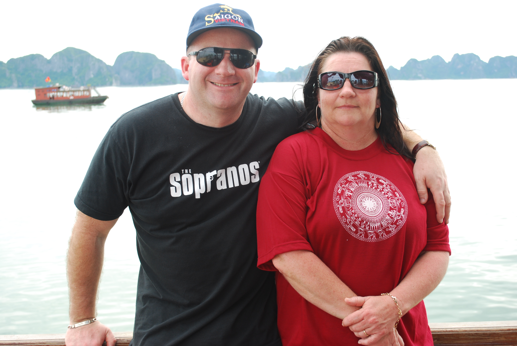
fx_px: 690
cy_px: 173
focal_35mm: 48
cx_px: 258
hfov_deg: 41.1
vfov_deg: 28.2
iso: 160
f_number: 5.6
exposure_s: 1/125
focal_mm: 32
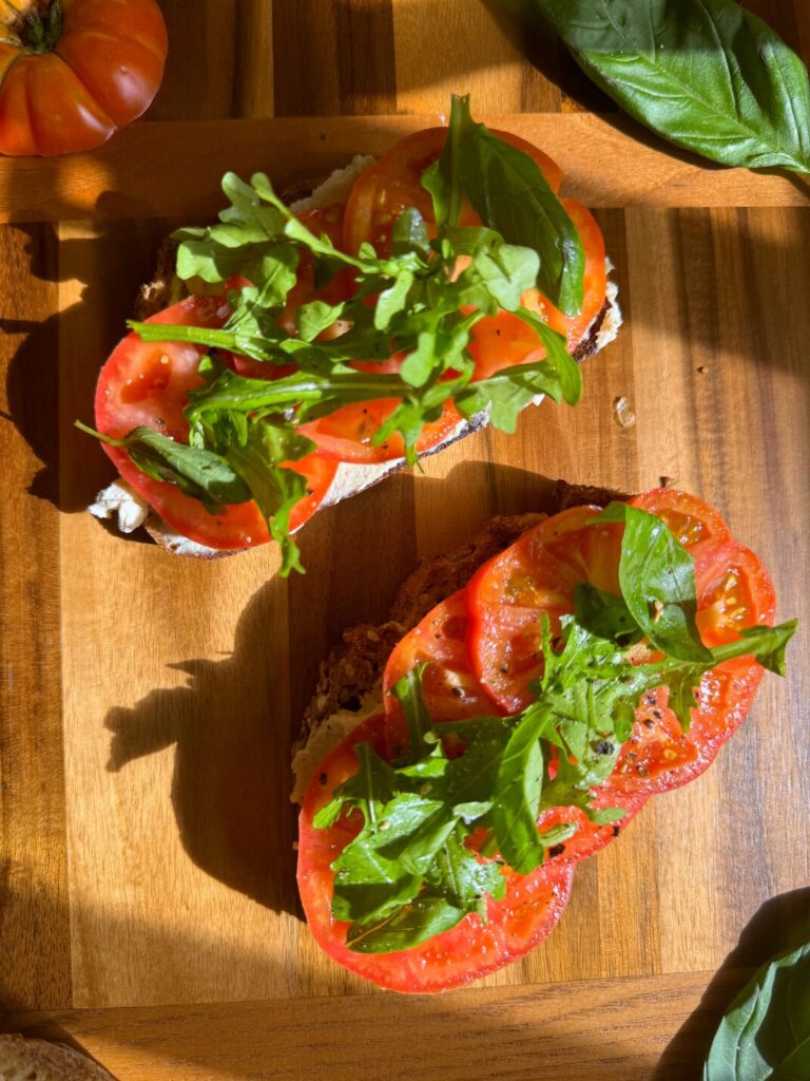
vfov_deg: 71.6
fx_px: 749
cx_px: 405
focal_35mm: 24
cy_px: 540
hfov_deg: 56.8
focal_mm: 6.76
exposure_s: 1/1488
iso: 80
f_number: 1.78
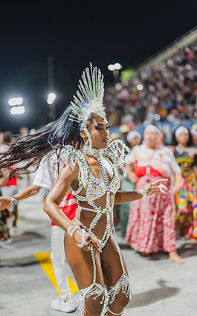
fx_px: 465
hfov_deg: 23.9
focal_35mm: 54
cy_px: 166
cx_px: 103
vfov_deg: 37.5
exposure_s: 1/1000
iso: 1600
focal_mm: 50
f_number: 1.3
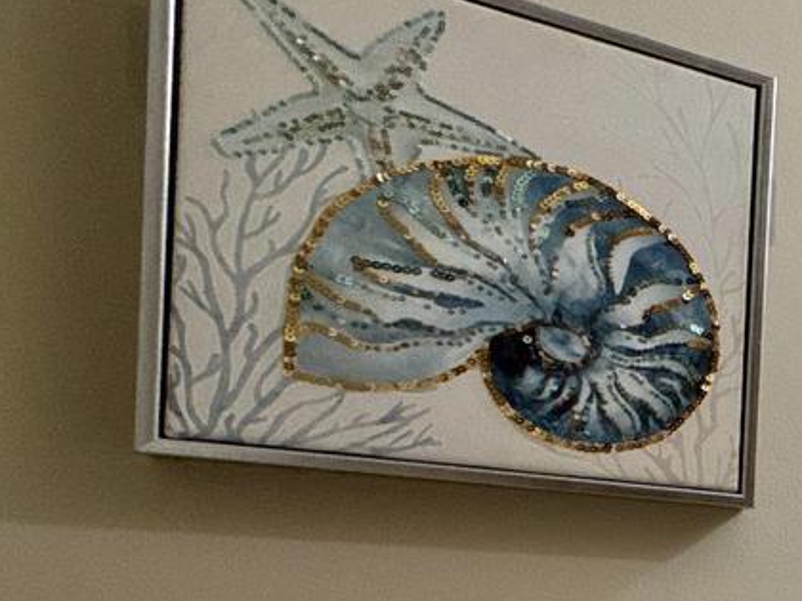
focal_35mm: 48
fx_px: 1112
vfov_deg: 28.1
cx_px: 1323
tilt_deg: -0.2
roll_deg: +0.0
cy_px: 626
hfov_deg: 24.8
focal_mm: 2.22
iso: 200
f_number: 2.2
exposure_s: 1/120
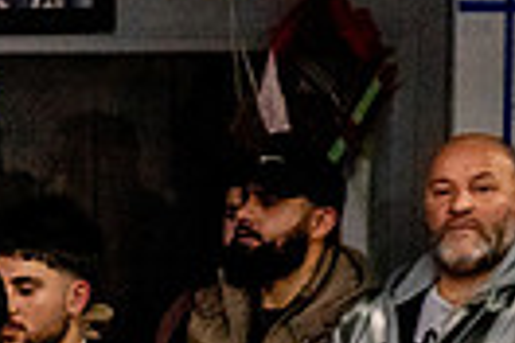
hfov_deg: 8.9
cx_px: -144
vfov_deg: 5.9
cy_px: 629
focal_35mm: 229
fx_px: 3276
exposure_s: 1/800
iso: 5000
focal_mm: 35
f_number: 2.8
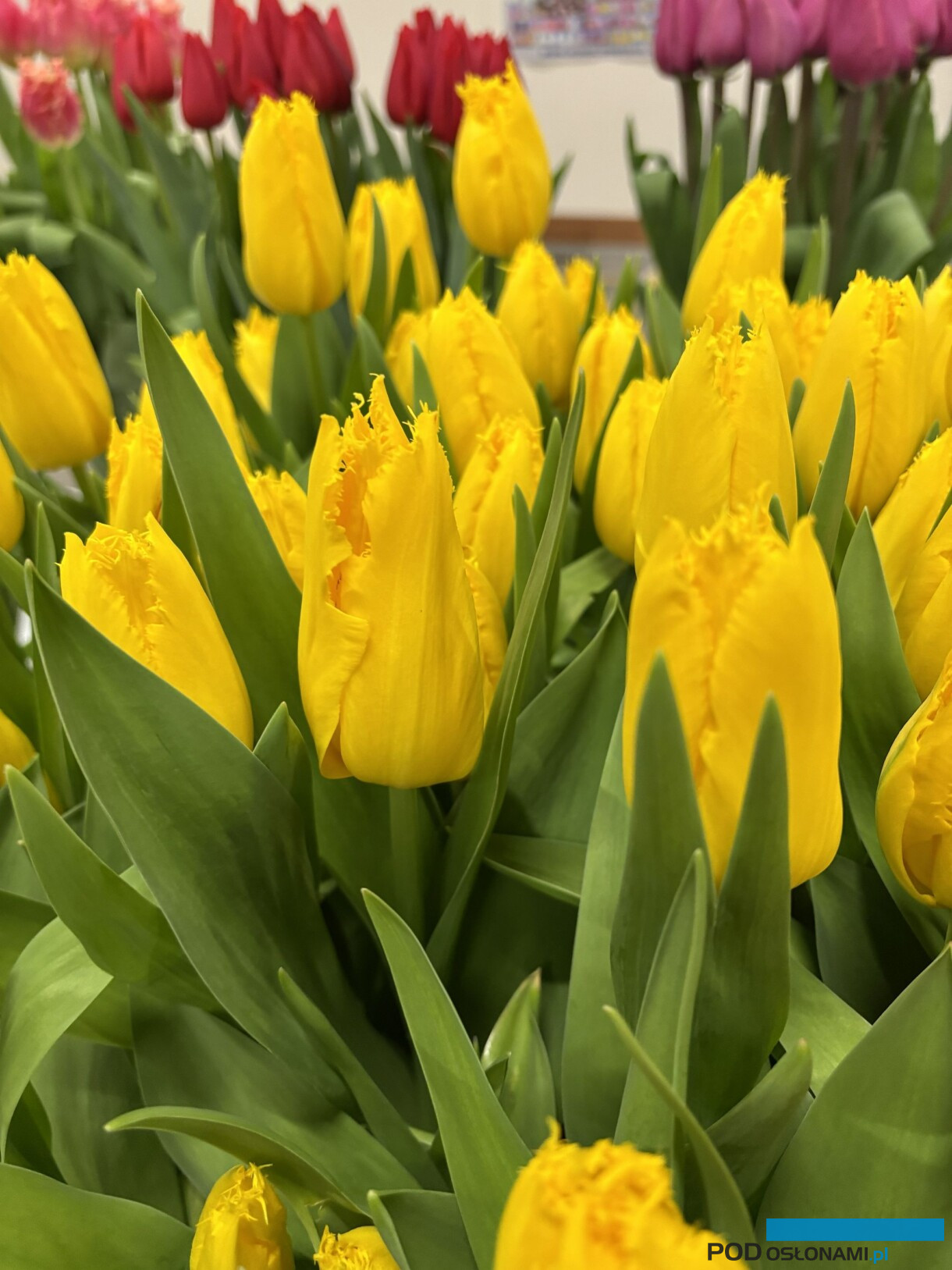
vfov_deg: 67.3
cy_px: 635
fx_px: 954
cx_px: 476
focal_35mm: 26
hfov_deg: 53.1
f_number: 1.6
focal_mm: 5.96
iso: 200
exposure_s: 1/50
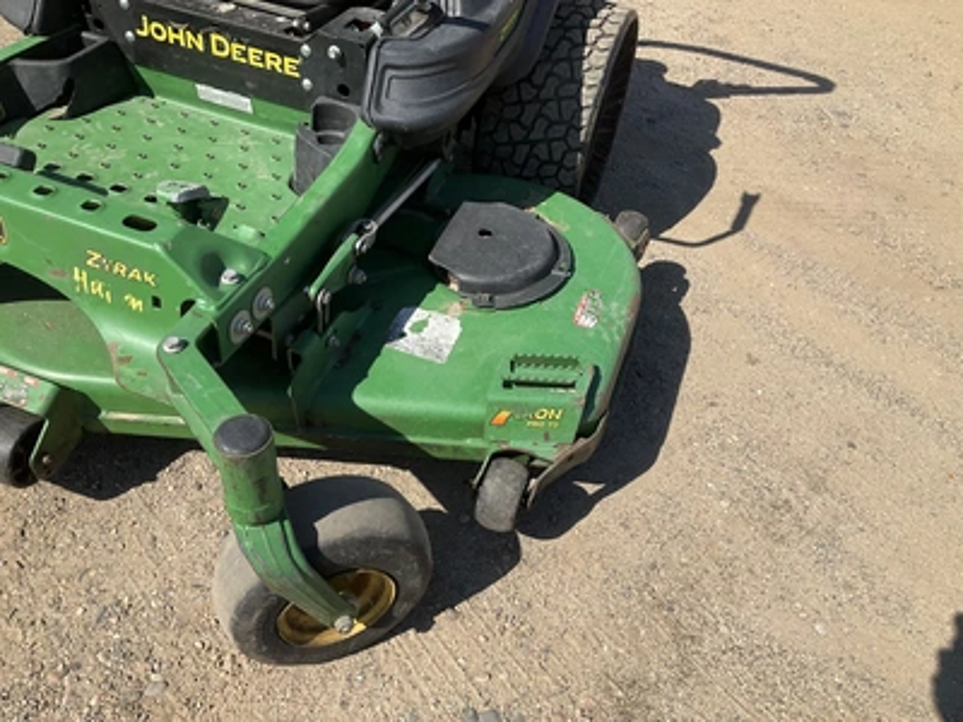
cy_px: 361
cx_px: 482
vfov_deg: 48.2
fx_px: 807
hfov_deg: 61.7
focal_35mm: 29
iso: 25
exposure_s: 1/1912
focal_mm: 3
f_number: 1.8
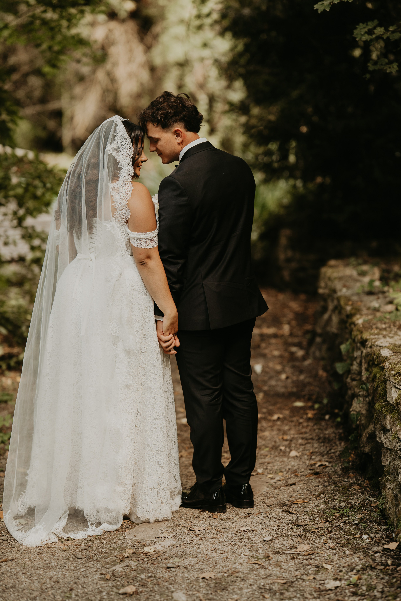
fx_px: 1420
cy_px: 300
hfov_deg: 16.1
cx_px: 200
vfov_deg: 23.9
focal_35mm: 85
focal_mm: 85
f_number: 1.8
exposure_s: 1/160
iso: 160
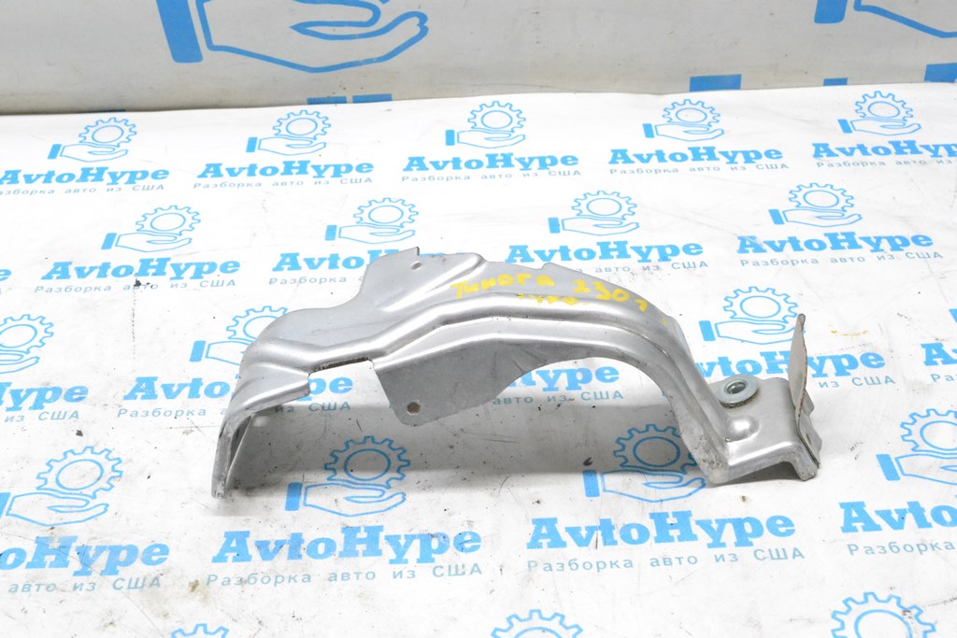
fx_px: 1196
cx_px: 478
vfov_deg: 29.9
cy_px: 319
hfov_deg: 43.6
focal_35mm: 45
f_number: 10
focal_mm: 30
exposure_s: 1/125
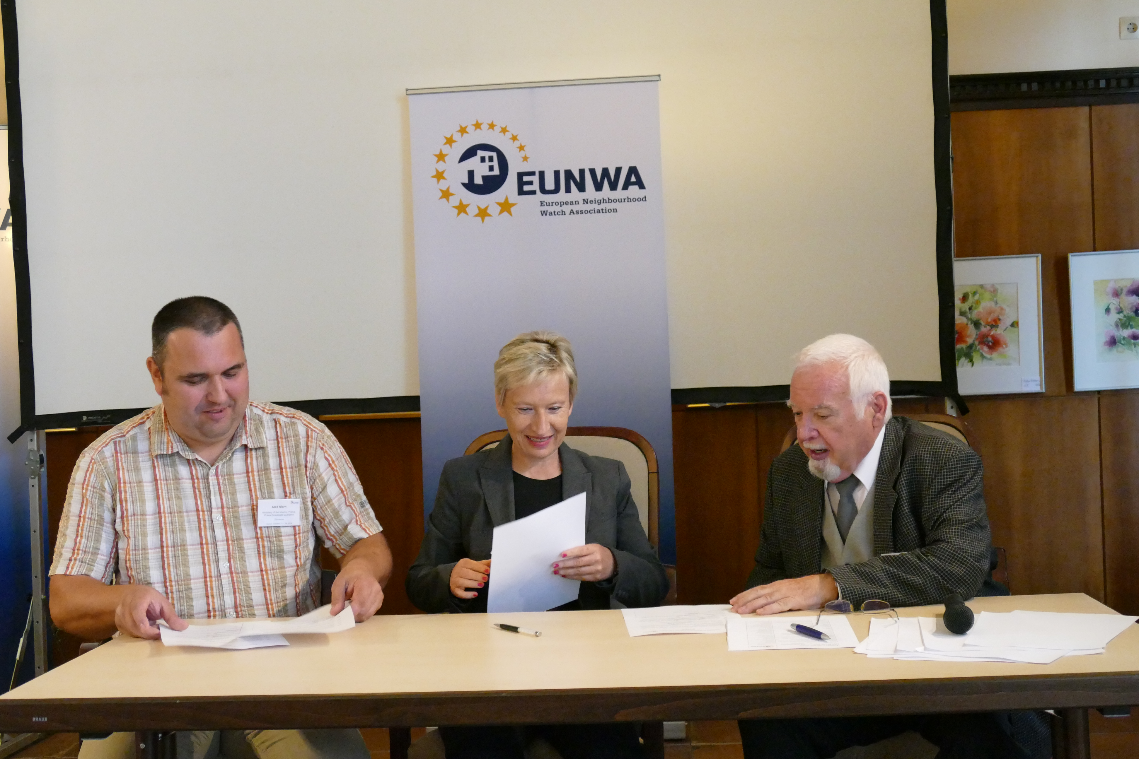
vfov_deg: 28.6
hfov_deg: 41.9
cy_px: 380
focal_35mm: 47
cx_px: 570
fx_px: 1487
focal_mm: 17
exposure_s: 1/125
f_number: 3.3
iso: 2500
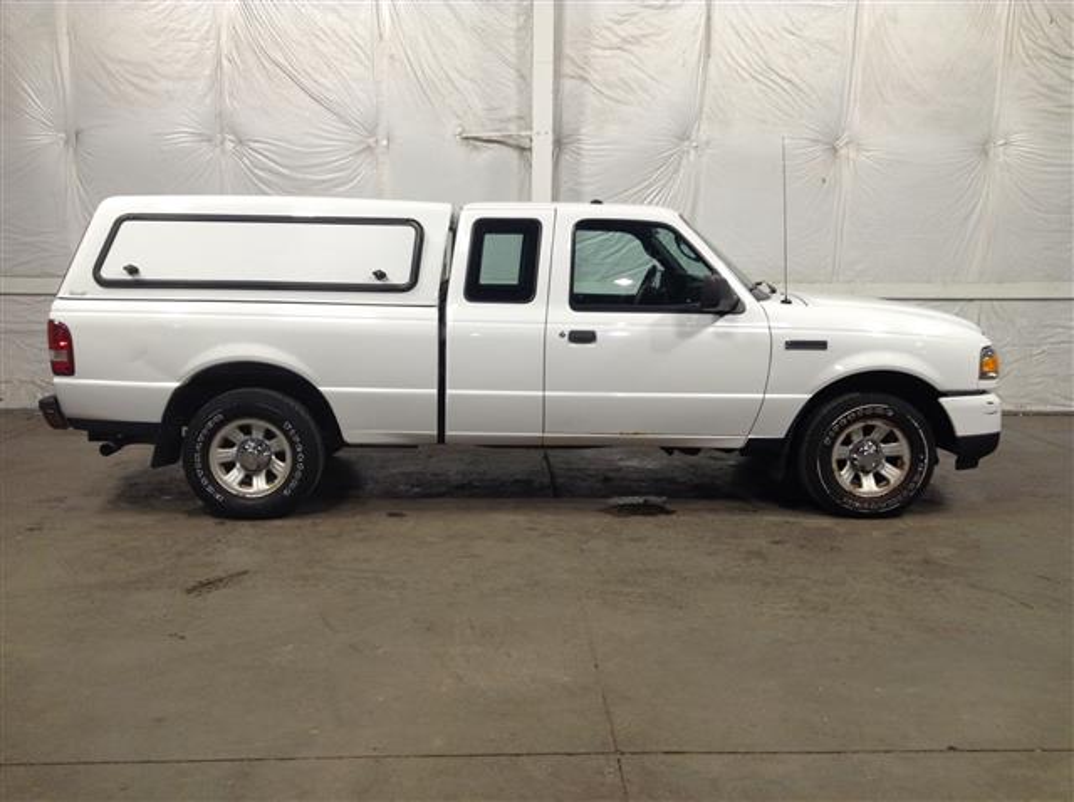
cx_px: 537
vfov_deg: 42.8
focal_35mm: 33
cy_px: 401
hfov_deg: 55.4
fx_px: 1022
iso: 50
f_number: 2.4
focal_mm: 3.3
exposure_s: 1/25
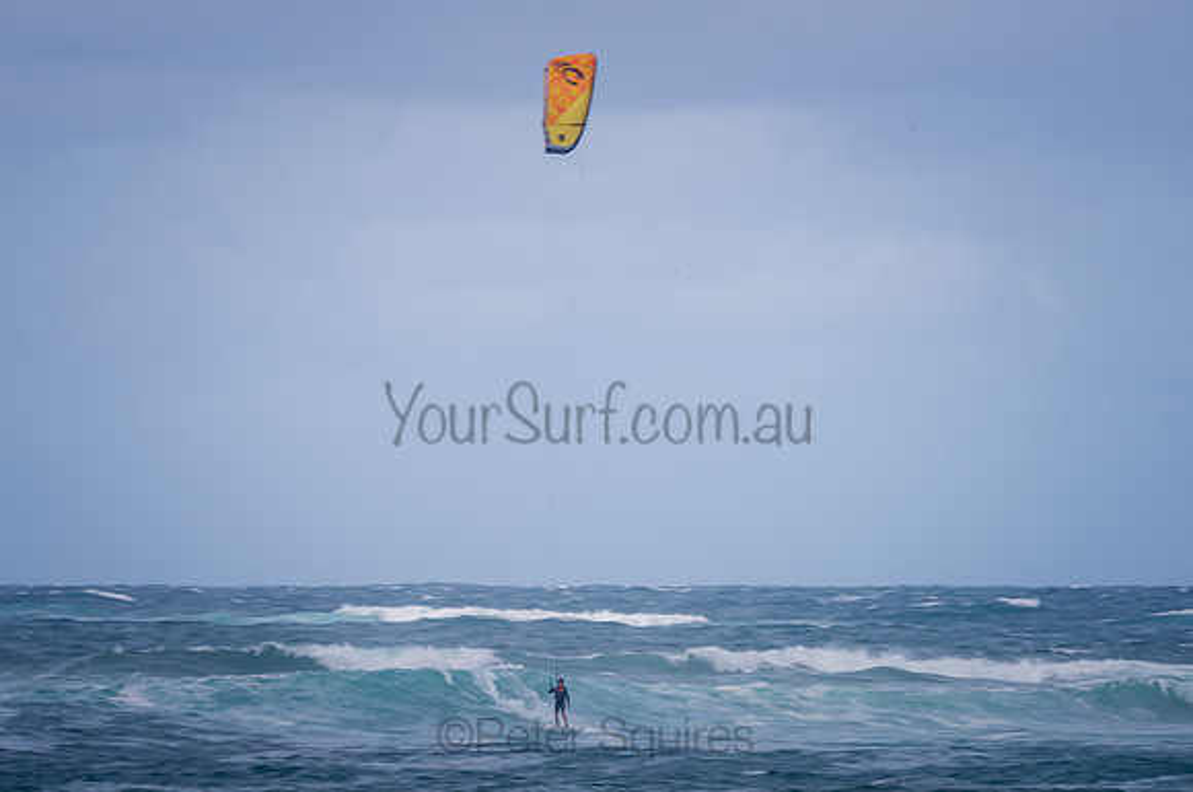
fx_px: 15158
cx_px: 546
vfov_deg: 3.0
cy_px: 427
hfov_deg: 4.5
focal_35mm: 458
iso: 31
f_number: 14
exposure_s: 1/20
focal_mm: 420
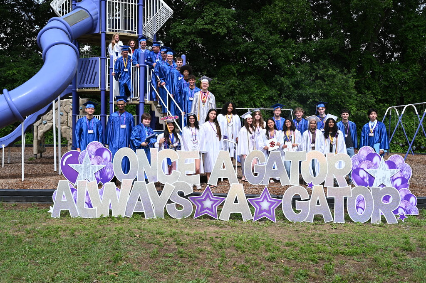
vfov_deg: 36.8
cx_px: 213
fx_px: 426
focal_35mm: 36
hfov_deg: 53.2
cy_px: 142
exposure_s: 1/400
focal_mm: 36
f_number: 7.1
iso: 100
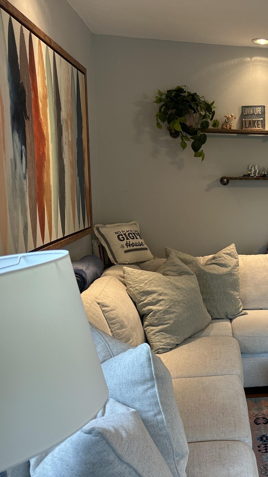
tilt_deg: -6.9
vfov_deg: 56.6
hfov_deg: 30.2
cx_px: 296
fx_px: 442
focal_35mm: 35
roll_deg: +0.3
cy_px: 239
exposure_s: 1/60
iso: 125
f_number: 1.78
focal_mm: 6.86
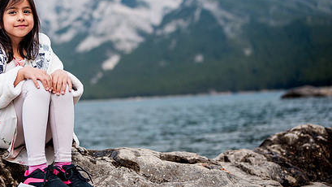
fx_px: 458
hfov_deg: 39.4
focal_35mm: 52
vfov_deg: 23.0
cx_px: 113
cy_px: 62
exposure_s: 1/8000
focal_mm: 35
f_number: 1.6
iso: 200
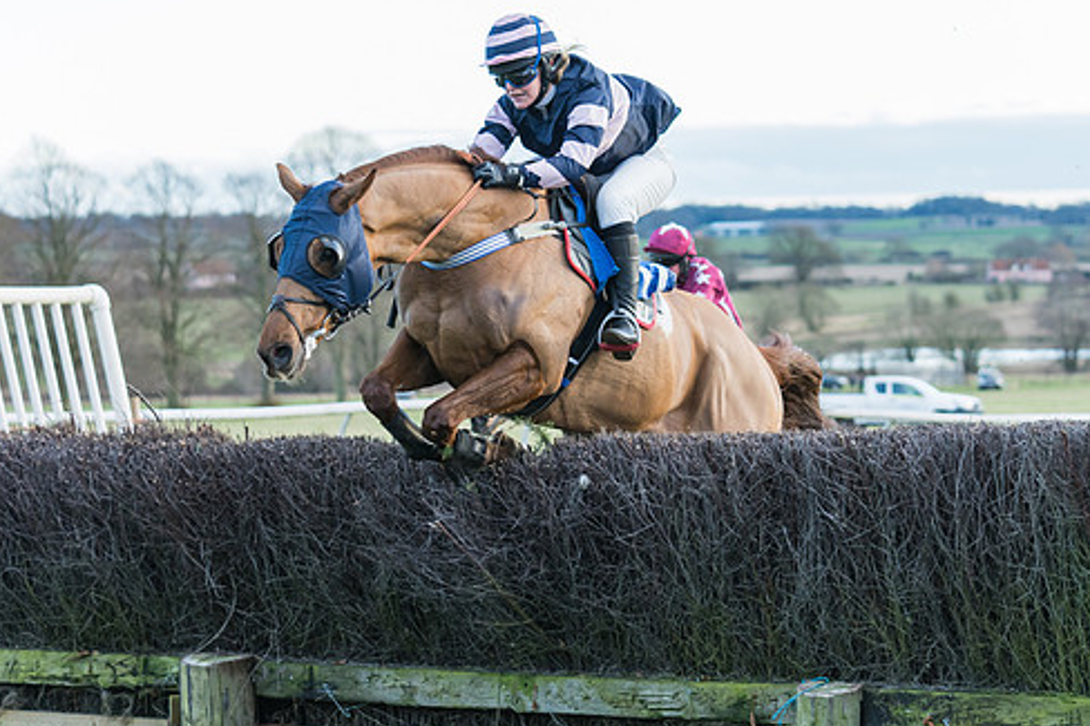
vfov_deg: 11.2
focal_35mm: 122
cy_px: 367
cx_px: 565
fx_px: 3692
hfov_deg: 16.8
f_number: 2.8
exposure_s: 1/1000
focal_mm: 70
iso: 800
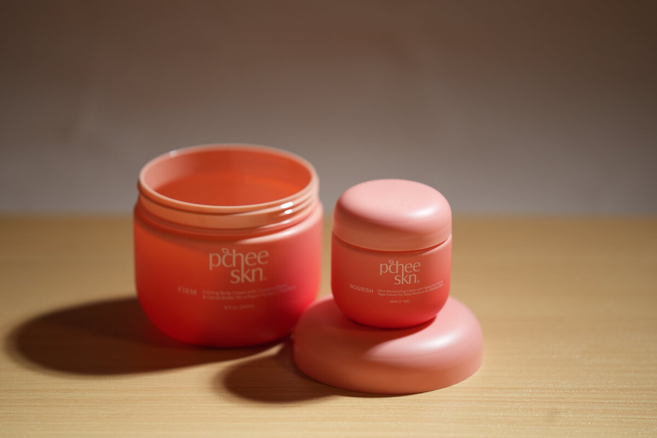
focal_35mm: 174
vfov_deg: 7.9
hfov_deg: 11.8
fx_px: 3175
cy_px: 219
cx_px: 328
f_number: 2.8
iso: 500
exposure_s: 1/1600
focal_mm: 174
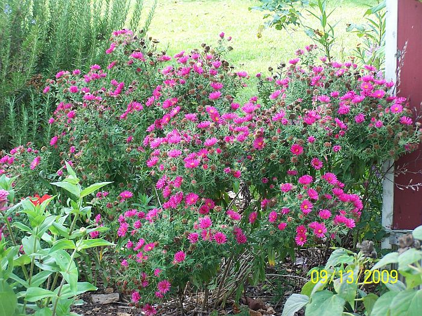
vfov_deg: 14.1
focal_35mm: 105
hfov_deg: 18.7
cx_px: 211
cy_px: 158
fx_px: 1280
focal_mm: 17.5
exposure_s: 1/125
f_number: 3.2
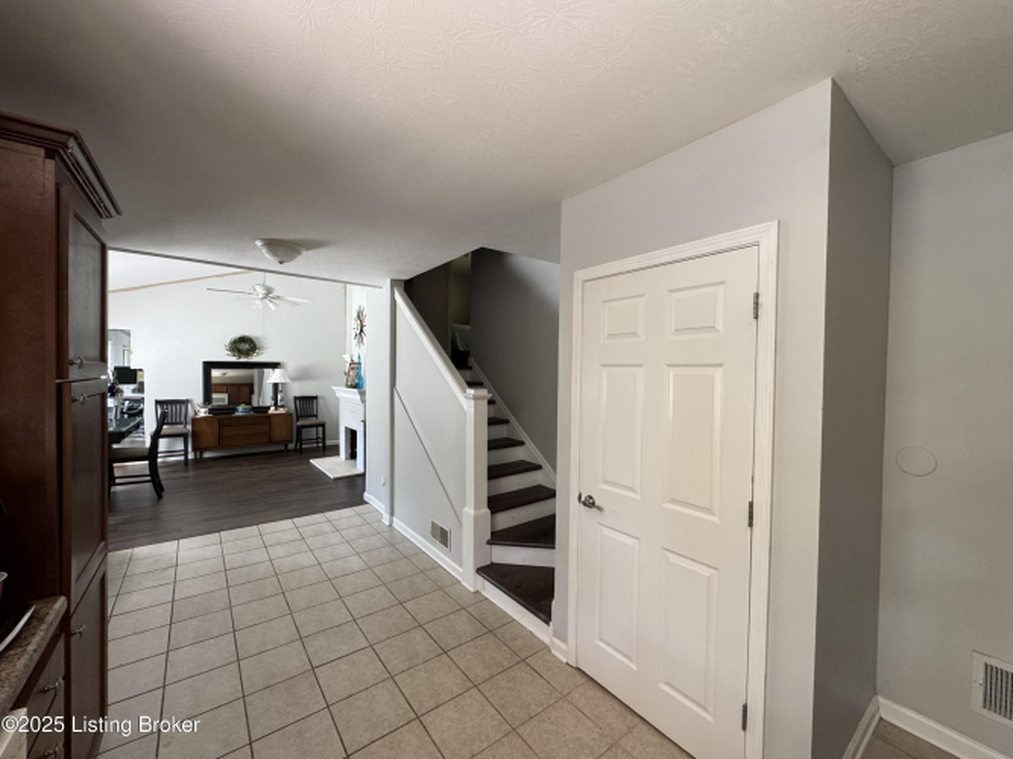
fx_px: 410
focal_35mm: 14
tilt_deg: -1.4
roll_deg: -0.9
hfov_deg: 102.1
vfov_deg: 85.7
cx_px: 506
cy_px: 380
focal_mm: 2.22
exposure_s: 1/99
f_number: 2.2
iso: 250
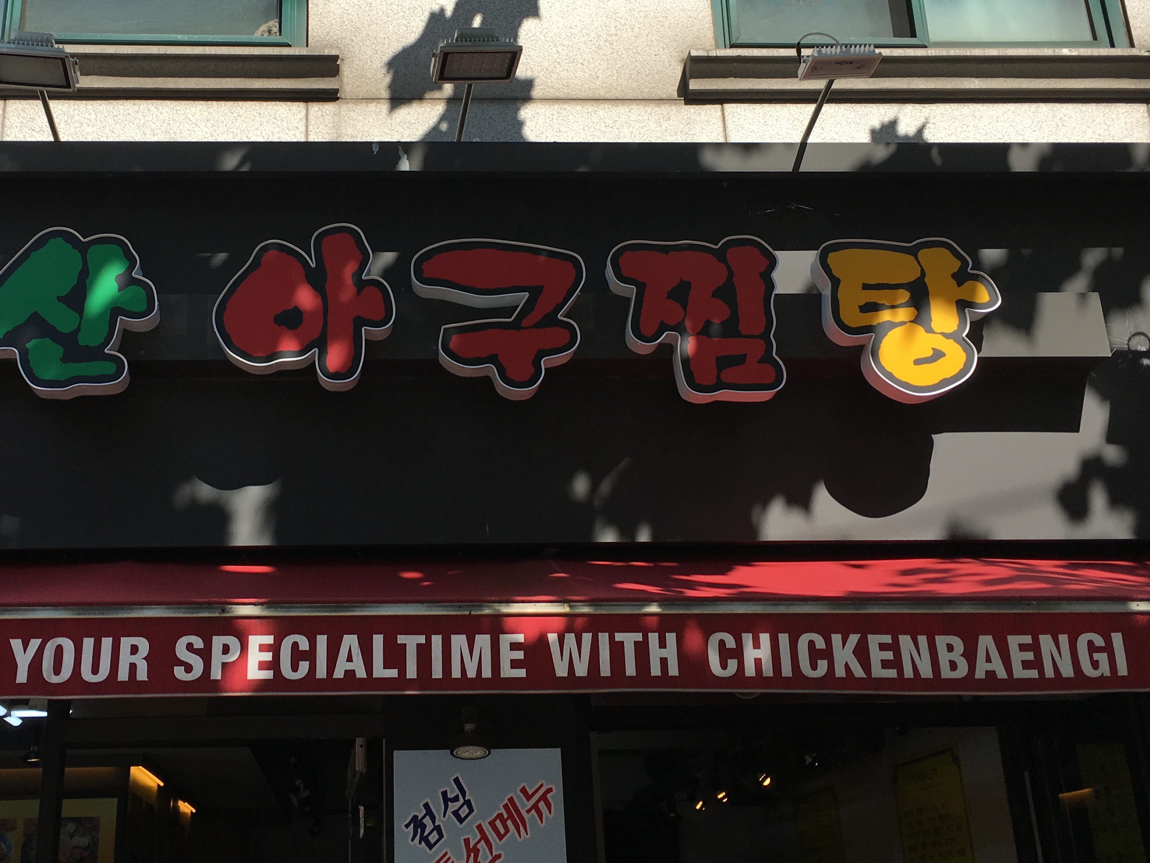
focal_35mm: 45
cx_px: 427
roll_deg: +1.2
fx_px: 1495
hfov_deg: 41.7
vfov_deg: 32.0
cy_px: 312
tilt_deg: +22.2
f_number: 2.2
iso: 25
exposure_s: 1/927
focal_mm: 4.15
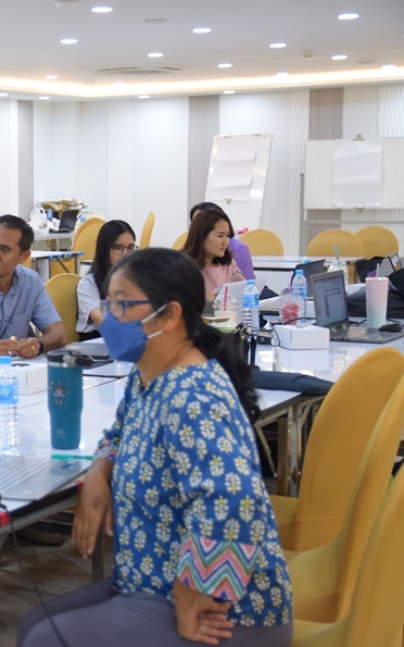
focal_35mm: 74
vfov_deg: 27.8
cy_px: 322
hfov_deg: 16.9
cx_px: -75
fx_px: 1303
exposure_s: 1/250
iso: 1250
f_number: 2.8
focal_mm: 32
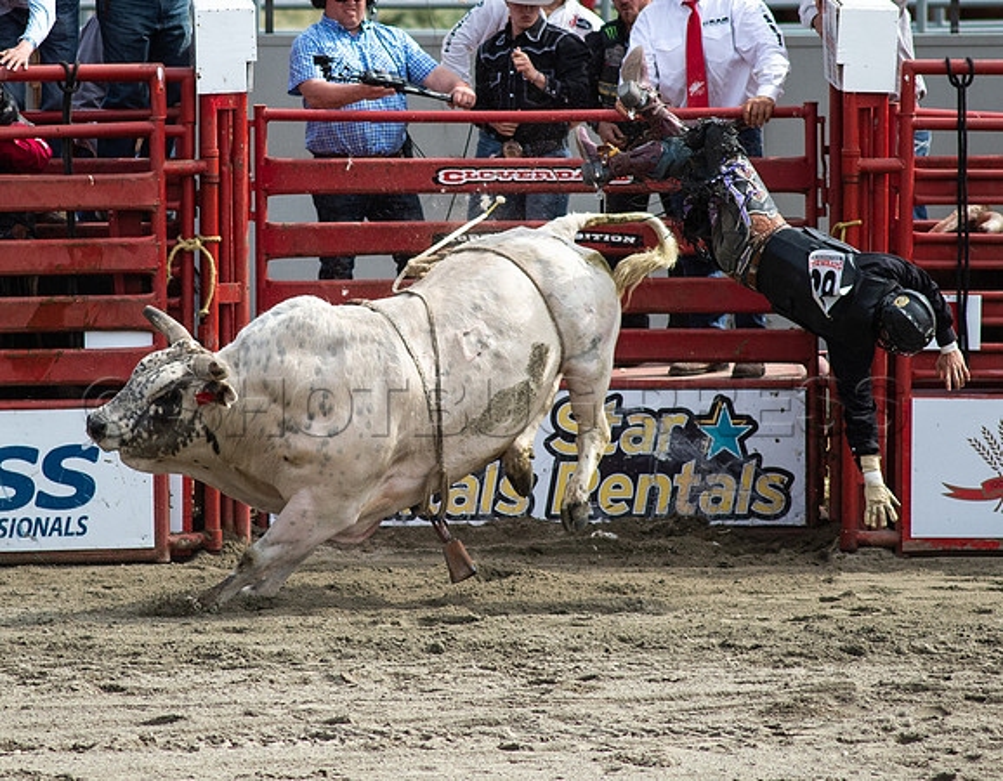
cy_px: 338
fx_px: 17254
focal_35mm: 587
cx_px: 396
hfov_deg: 3.3
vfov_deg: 2.6
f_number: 4
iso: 1250
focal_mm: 300
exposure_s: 1/8000
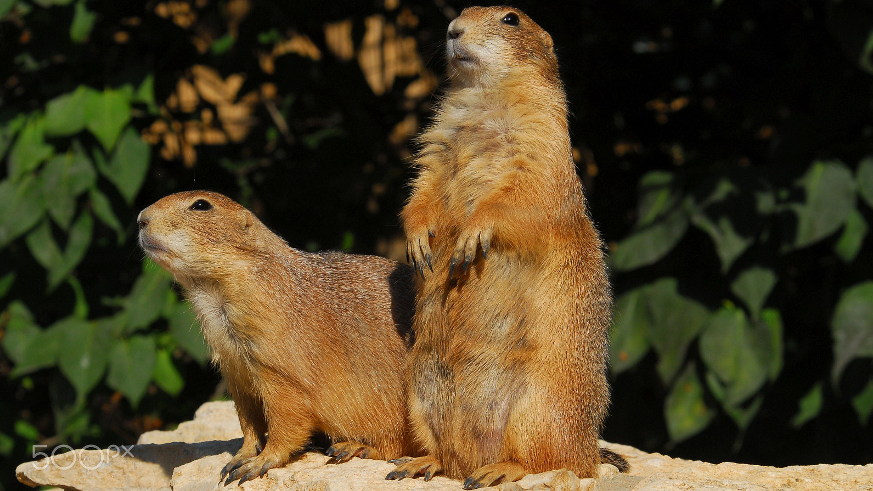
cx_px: 437
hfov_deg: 11.2
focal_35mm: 193
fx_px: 4468
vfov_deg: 6.3
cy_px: 236
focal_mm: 122
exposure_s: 1/500
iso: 320
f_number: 11
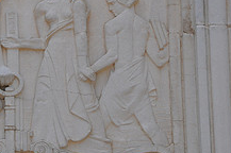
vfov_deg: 3.8
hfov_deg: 5.7
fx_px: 2307
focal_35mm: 360
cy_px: 56
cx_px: -45
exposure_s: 1/250
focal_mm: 90
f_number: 8
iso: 200
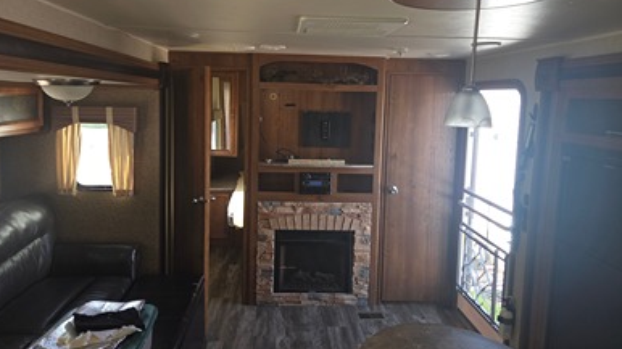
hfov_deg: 71.9
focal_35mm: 26
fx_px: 429
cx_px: 301
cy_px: 140
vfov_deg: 44.1
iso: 64
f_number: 1.8
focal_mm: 5.4
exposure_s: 1/60
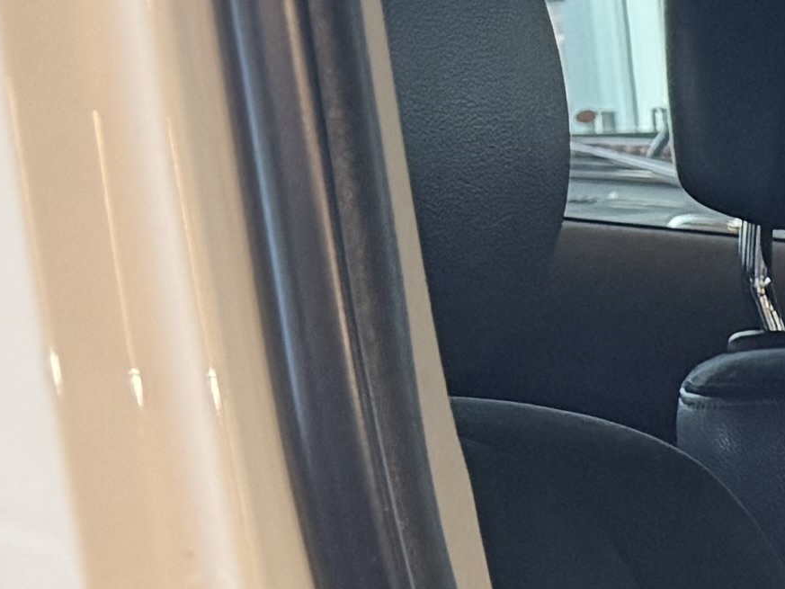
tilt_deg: -18.2
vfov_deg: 8.8
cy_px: 1264
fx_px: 3561
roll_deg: -2.6
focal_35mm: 157
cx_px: 2273
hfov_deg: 9.9
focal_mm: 6.76
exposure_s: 1/100
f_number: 1.78
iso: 200
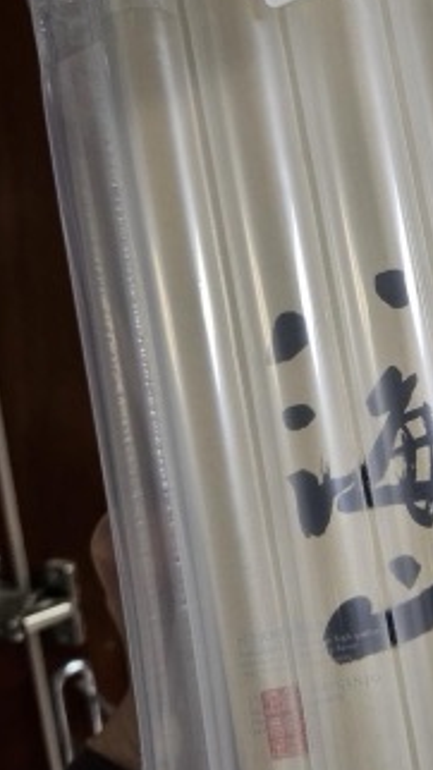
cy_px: 371
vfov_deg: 51.6
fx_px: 796
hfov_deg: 28.9
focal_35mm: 39
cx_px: 407
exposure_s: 1/120
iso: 320
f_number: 1.8
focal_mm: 5
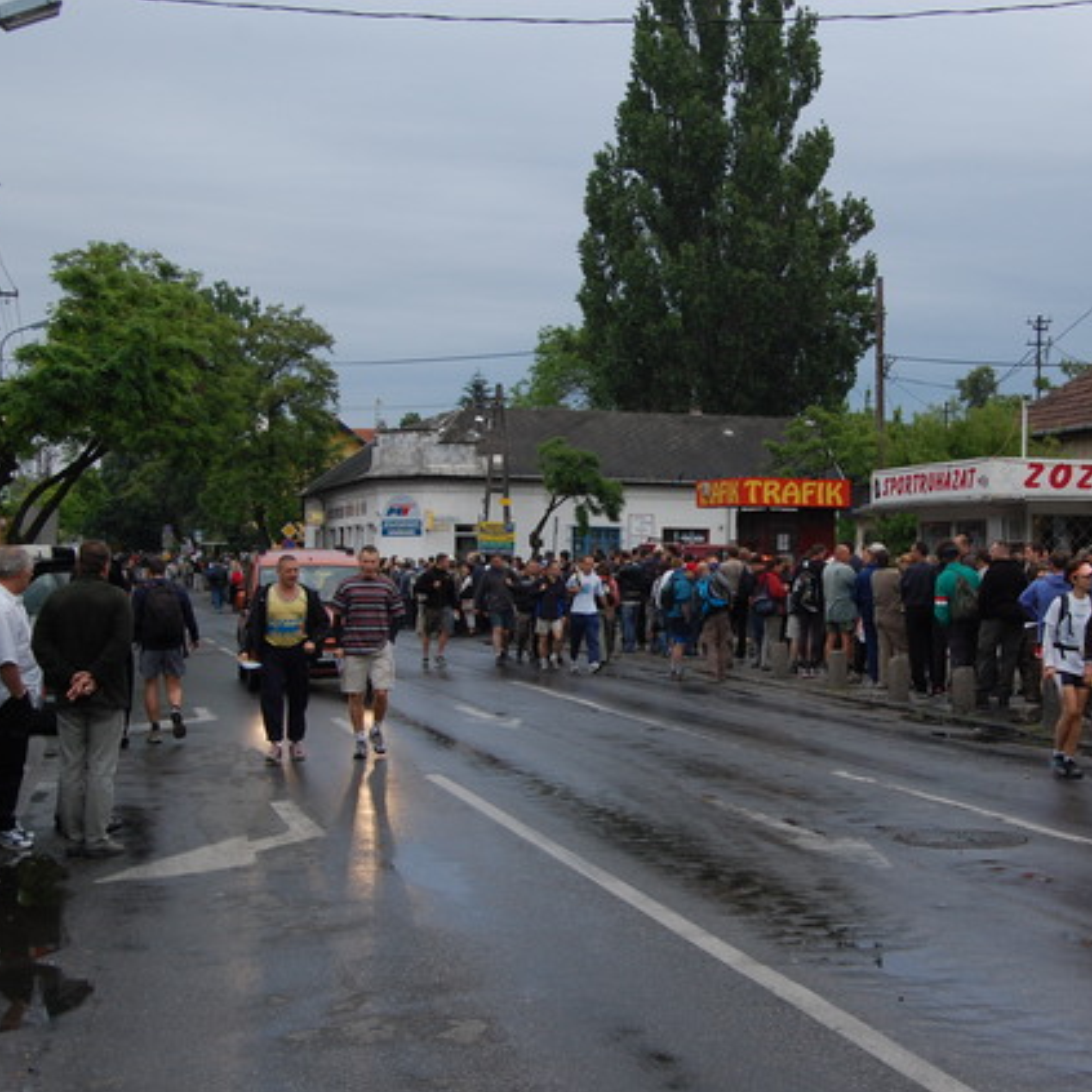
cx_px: 702
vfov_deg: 31.6
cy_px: 547
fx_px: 1927
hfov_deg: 31.5
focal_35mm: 54
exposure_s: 1/200
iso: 400
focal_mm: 28
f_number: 8
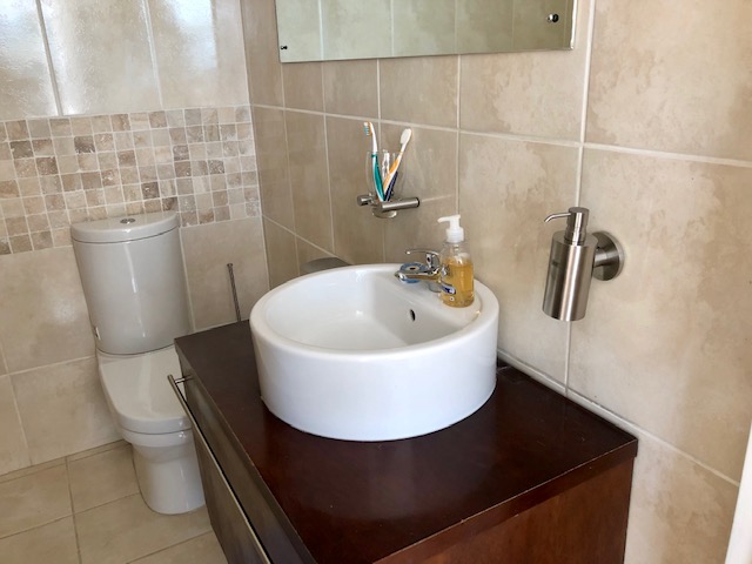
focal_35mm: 28
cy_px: 282
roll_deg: +2.5
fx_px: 608
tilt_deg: -18.7
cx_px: 376
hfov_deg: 63.4
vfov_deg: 49.7
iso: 32
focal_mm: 4
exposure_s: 1/25
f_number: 1.8
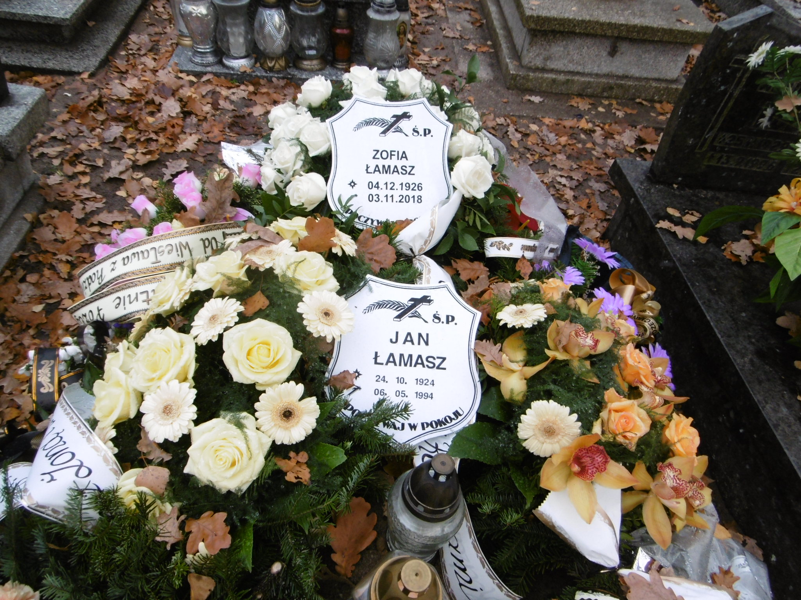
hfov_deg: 71.6
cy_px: 300
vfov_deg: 56.8
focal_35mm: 24
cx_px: 400
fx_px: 555
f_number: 3.1
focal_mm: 4.3
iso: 100
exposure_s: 1/60
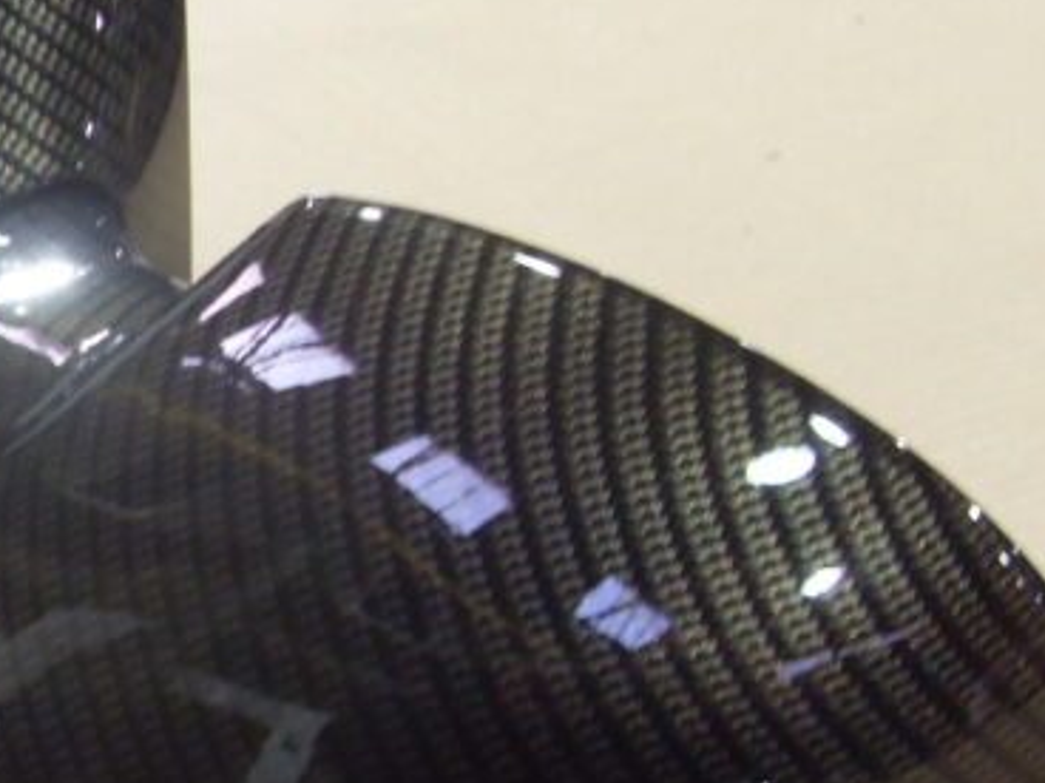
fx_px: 2294
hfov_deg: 24.9
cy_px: 559
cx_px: 97
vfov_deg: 19.3
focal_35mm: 76
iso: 200
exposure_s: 1/15
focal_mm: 6.3
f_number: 2.8
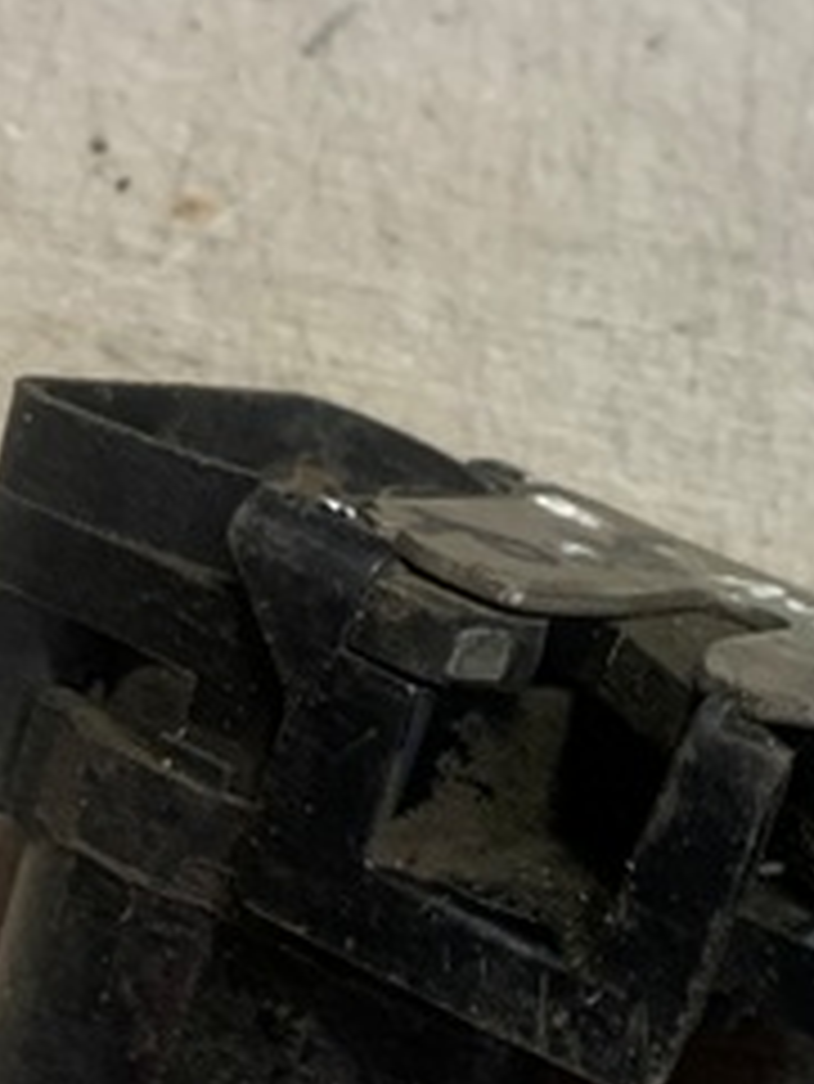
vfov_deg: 27.9
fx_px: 2161
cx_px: 706
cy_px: 747
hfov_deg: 20.9
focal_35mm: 69
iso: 320
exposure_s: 1/60
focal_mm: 4.25
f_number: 1.8
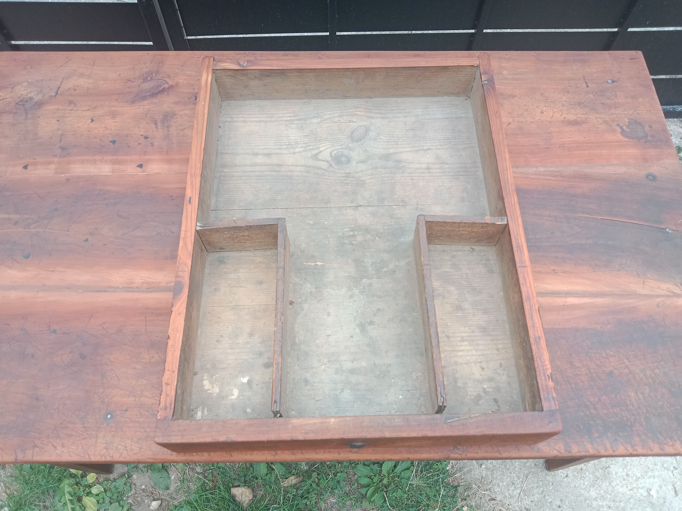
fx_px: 532
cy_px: 256
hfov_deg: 65.3
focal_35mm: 27
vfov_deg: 51.4
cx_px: 341
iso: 123
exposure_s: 1/50
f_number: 2.2
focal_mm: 3.65
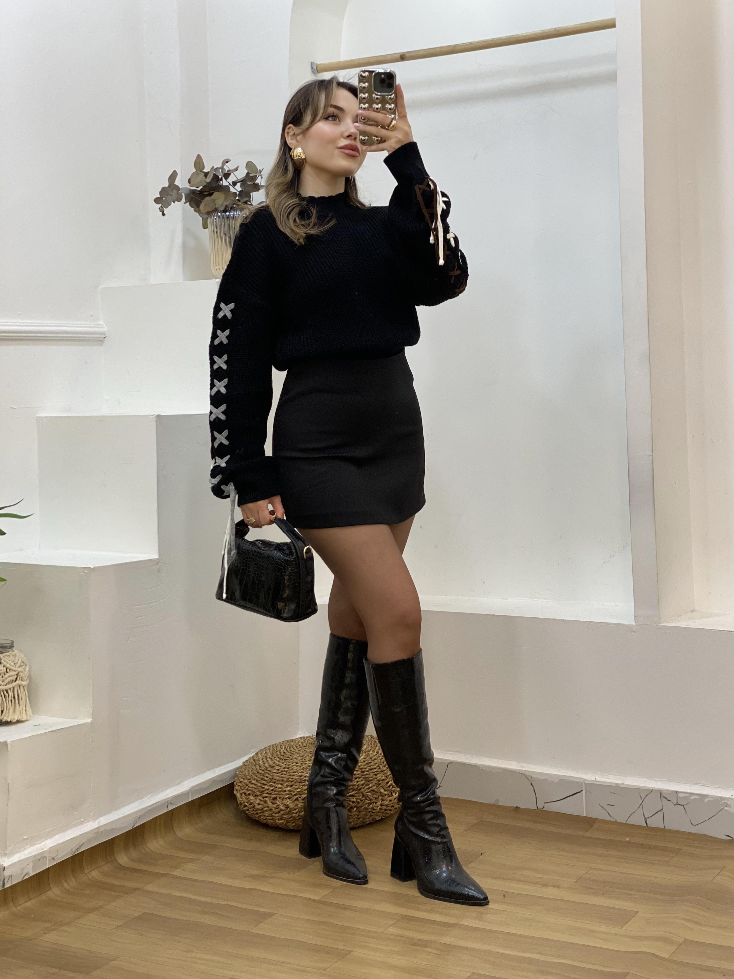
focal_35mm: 52
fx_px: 1470
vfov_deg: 36.8
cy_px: 490
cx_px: 367
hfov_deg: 28.0
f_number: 2
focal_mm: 6
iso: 100
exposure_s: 1/100
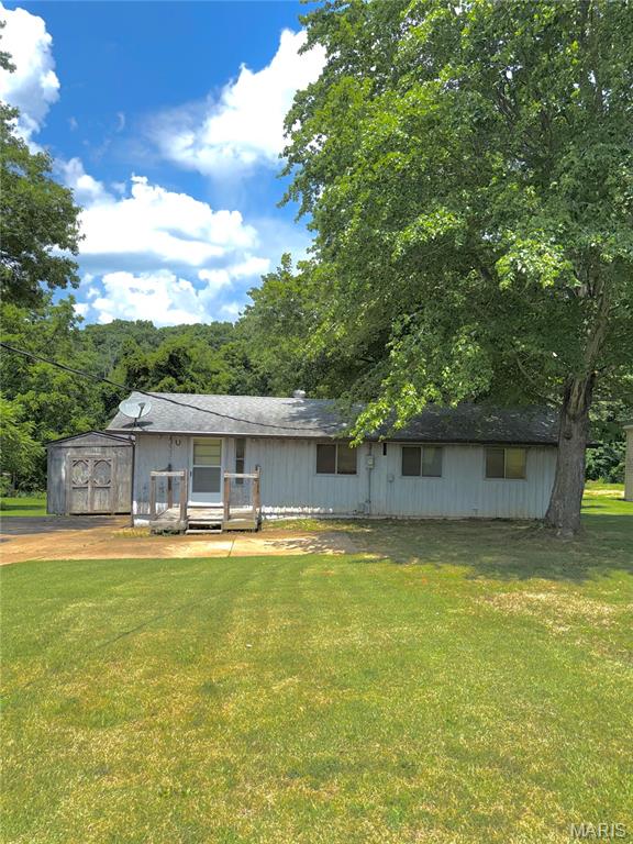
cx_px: 316
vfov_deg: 71.6
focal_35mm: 24
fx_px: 585
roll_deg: -1.8
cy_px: 422
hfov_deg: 56.8
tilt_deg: -0.4
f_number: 1.78
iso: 50
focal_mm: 6.76
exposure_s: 1/6452
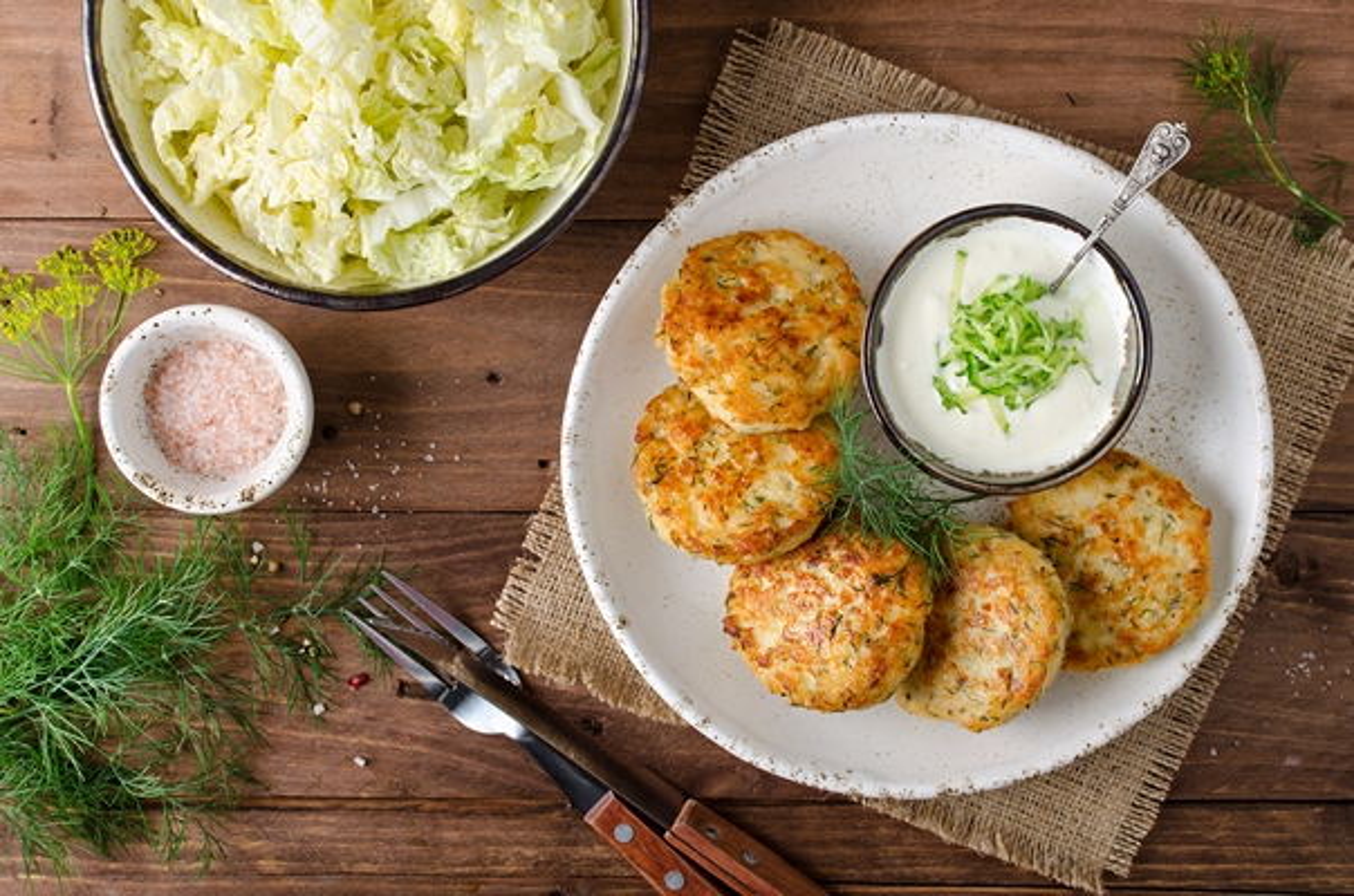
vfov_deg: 25.6
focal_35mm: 52
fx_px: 1970
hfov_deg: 37.9
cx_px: 677
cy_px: 448
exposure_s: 1/160
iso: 100
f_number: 9
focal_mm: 35
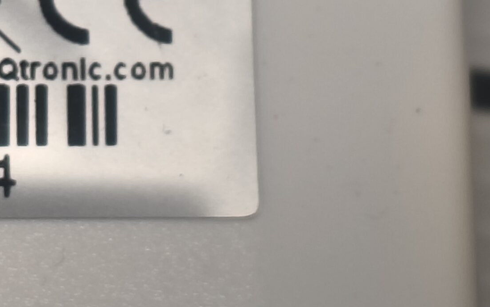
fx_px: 3165
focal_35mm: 237
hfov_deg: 8.8
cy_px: -71
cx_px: -44
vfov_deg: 5.5
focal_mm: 4.94
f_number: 1.5
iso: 50
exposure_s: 1/115
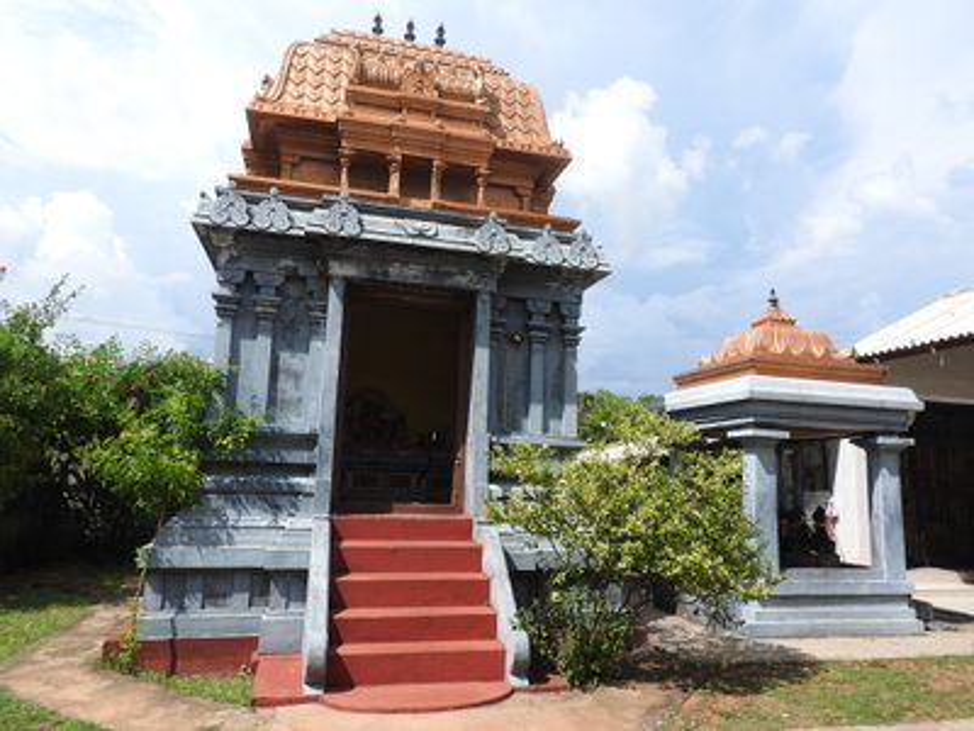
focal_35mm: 24
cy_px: 366
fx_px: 675
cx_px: 487
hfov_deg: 71.6
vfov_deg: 56.8
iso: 100
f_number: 3.3
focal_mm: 4.3
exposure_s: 1/1600
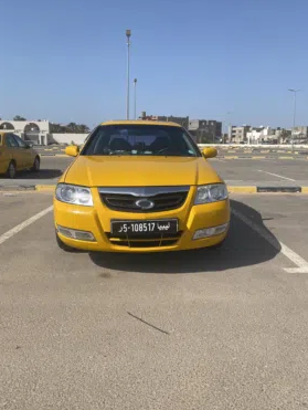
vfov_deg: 63.4
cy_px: 202
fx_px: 332
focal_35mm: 28
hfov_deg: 49.8
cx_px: 161
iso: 32
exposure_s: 1/3984
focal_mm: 4.25
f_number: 1.8
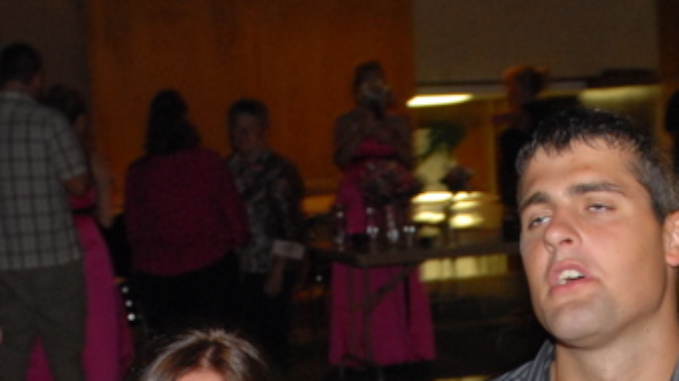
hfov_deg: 18.9
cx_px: 563
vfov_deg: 10.4
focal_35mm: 112
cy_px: 608
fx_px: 2015
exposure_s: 1/20
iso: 400
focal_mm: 24
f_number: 4.5
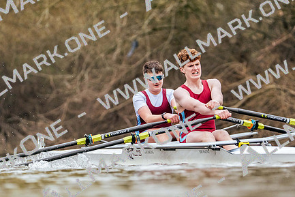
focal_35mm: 600
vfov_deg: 2.3
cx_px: 181
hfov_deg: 3.4
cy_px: 111
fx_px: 4918
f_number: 6.3
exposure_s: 1/2000
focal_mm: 448
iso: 5000
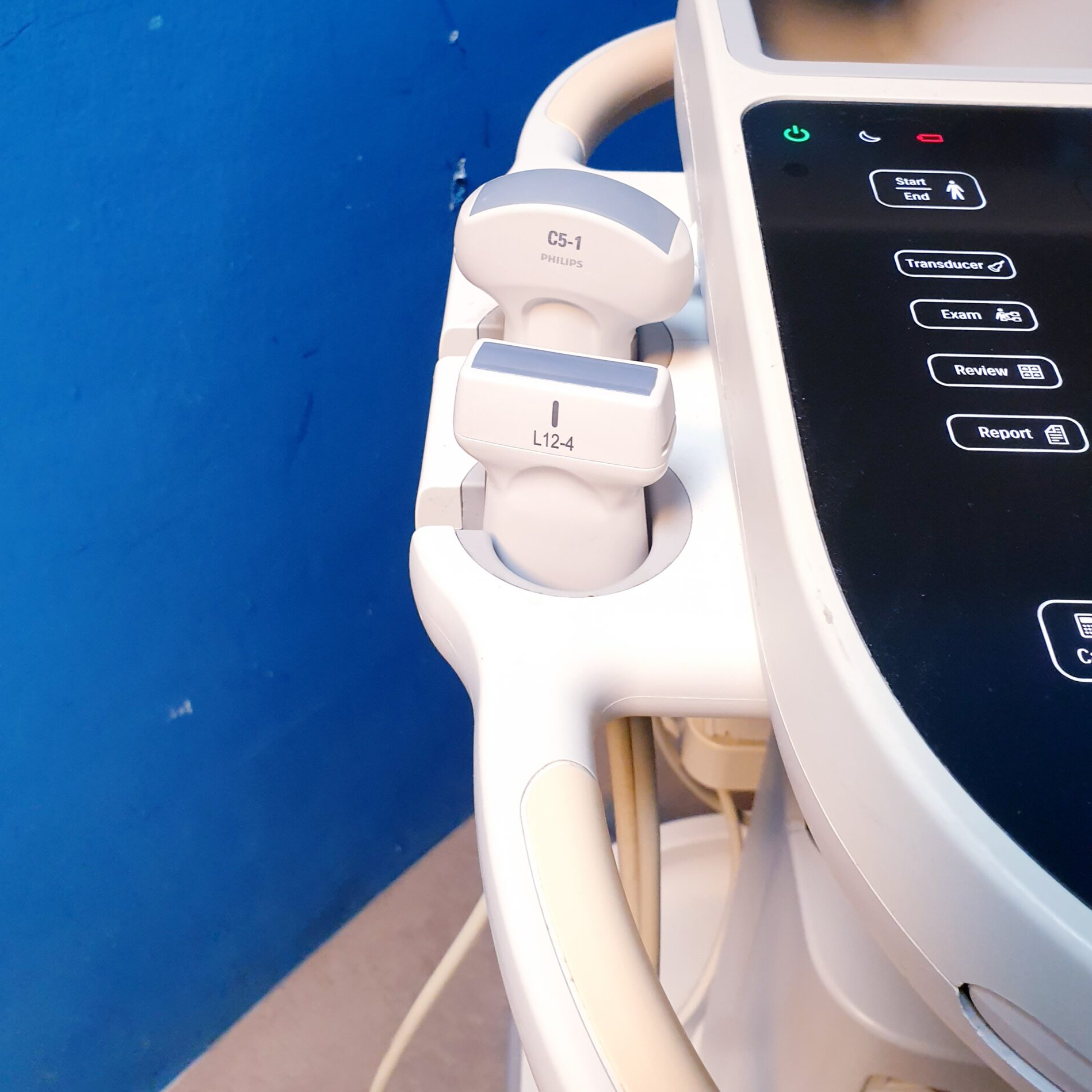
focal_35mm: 31
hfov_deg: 52.5
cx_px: 550
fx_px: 1106
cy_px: 403
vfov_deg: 51.9
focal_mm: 4.3
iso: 250
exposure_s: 1/50
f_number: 2.4
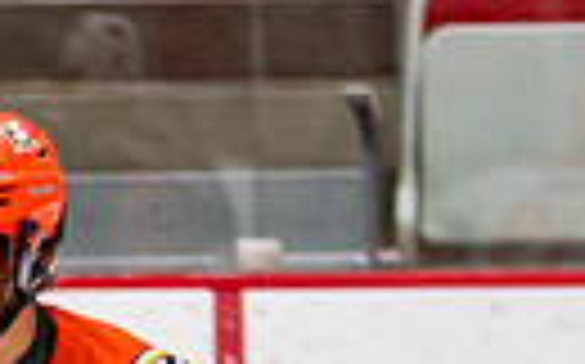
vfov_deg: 1.1
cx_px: -138
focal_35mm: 1139
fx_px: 18144
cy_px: 1152
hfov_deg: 1.8
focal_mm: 125
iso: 800
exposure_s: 1/640
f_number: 2.8
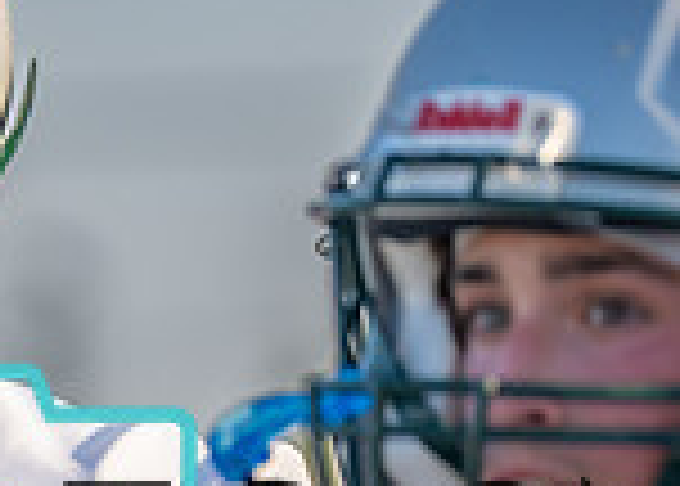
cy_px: 510
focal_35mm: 648
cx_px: -166
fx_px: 12520
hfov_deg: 3.1
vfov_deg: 2.2
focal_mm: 144
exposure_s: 1/1600
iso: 100
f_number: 2.8
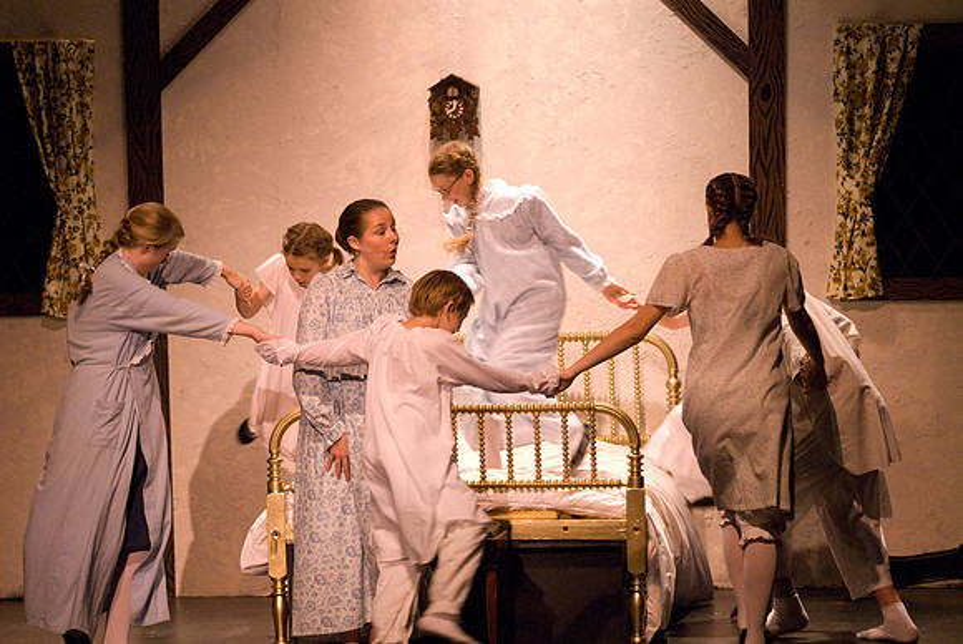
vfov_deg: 7.3
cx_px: 482
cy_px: 322
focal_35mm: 188
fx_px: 5021
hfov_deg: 11.0
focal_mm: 125
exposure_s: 1/125
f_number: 2.8
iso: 1600
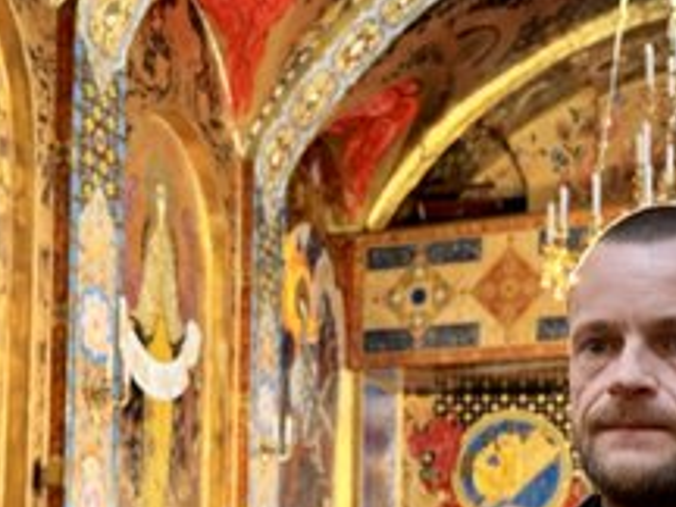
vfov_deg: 16.4
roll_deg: -0.3
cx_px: 482
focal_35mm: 89
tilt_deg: +2.4
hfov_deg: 21.9
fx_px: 1738
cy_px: 463
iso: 400
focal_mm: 6.76
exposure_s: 1/33
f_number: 1.78
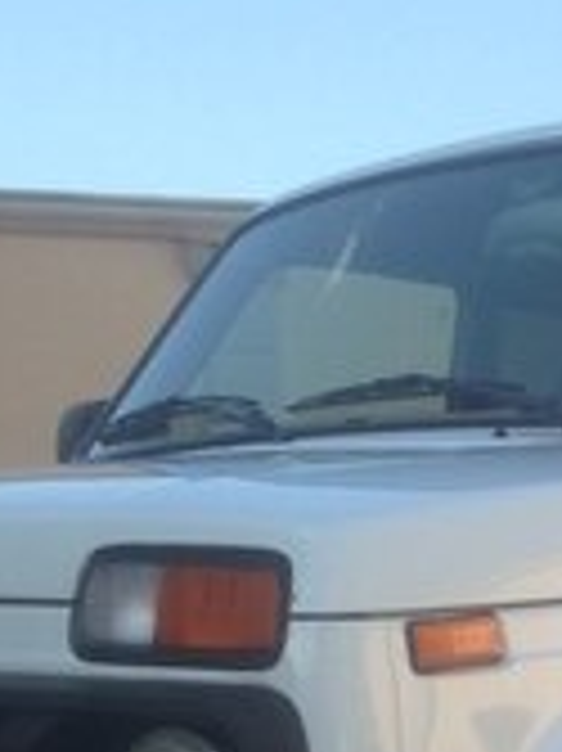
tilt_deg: -10.2
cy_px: 1004
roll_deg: -1.0
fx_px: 2124
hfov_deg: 14.7
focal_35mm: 98
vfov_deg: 18.5
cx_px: 607
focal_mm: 4.12
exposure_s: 1/653
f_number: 2.4
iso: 50
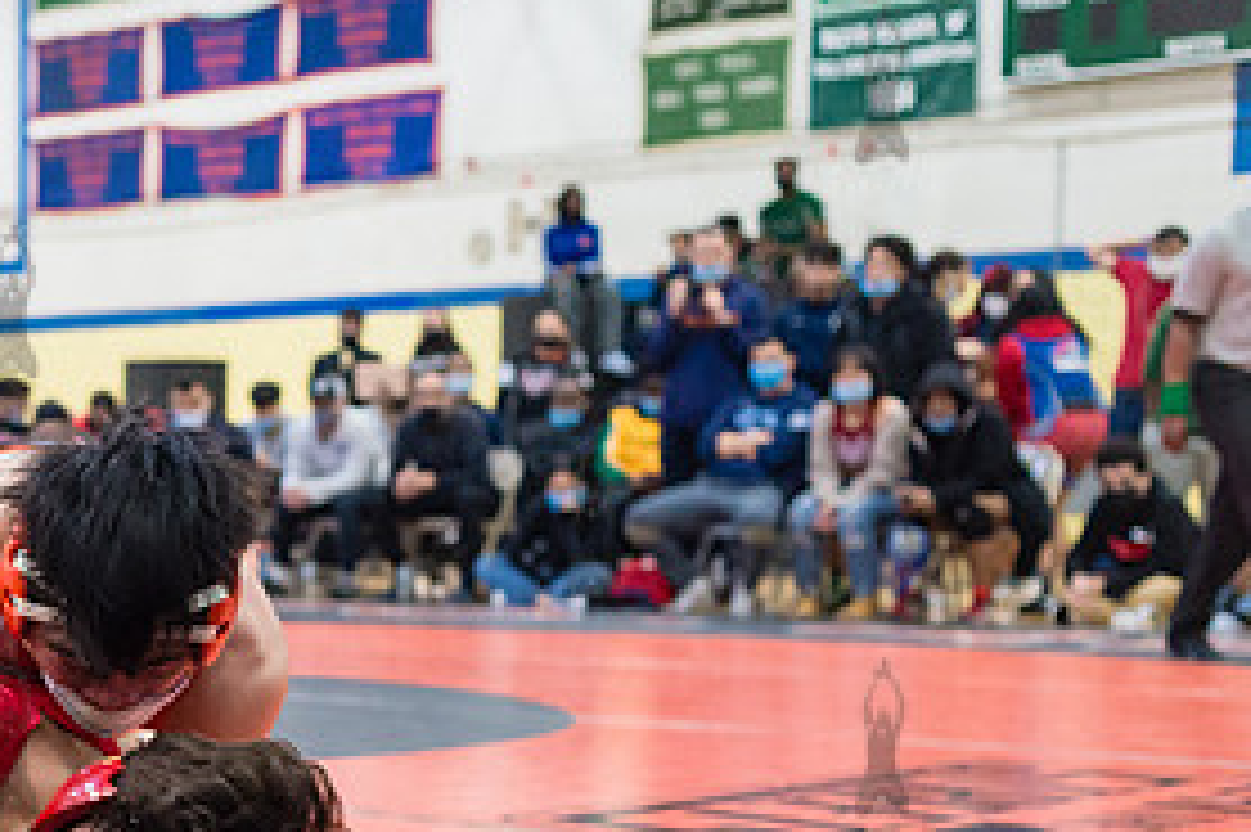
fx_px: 2674
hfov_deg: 25.1
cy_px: 735
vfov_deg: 17.5
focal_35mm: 77
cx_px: 9
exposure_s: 1/320
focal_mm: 35
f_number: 3.5
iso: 4000
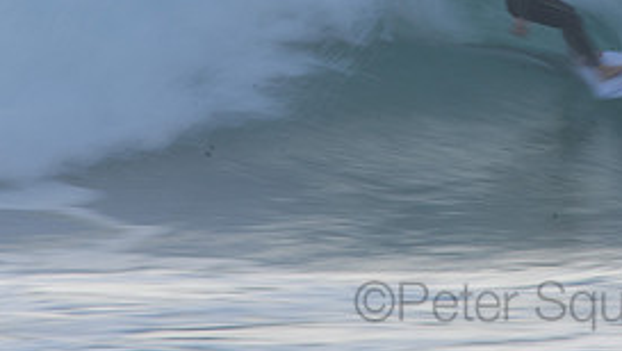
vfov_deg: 0.7
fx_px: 27529
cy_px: -76
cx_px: 531
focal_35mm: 1668
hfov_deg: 1.3
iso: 100
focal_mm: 500
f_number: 25
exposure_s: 1/20
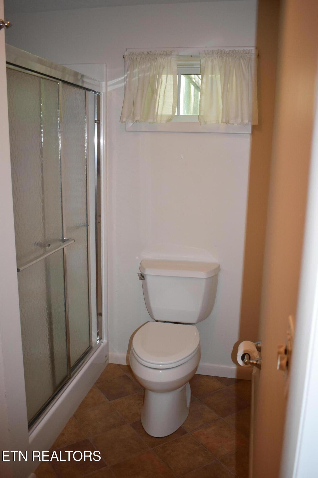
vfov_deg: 59.5
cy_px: 239
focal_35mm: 32
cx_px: 159
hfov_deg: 41.7
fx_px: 417
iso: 800
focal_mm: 21
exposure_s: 1/125
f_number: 3.8
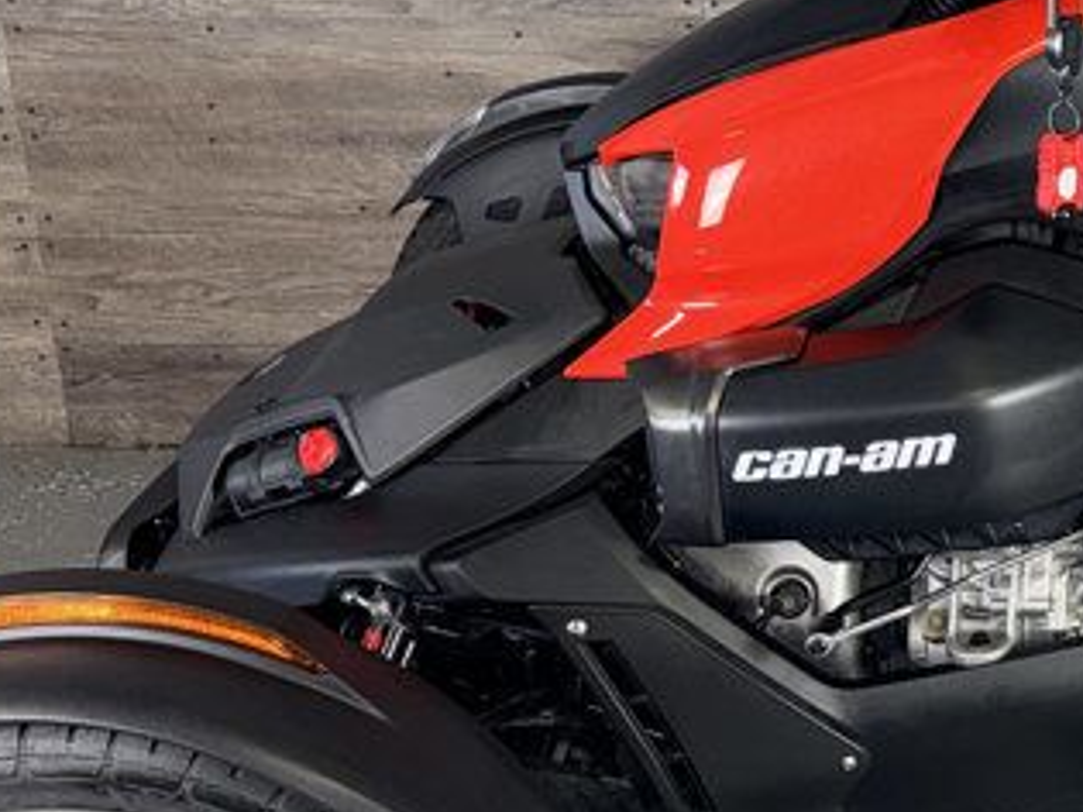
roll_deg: +0.3
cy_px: 220
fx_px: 2439
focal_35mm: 78
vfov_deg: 18.8
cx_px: 1272
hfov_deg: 23.1
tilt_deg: -17.3
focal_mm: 6.76
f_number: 1.78
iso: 64
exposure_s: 1/24
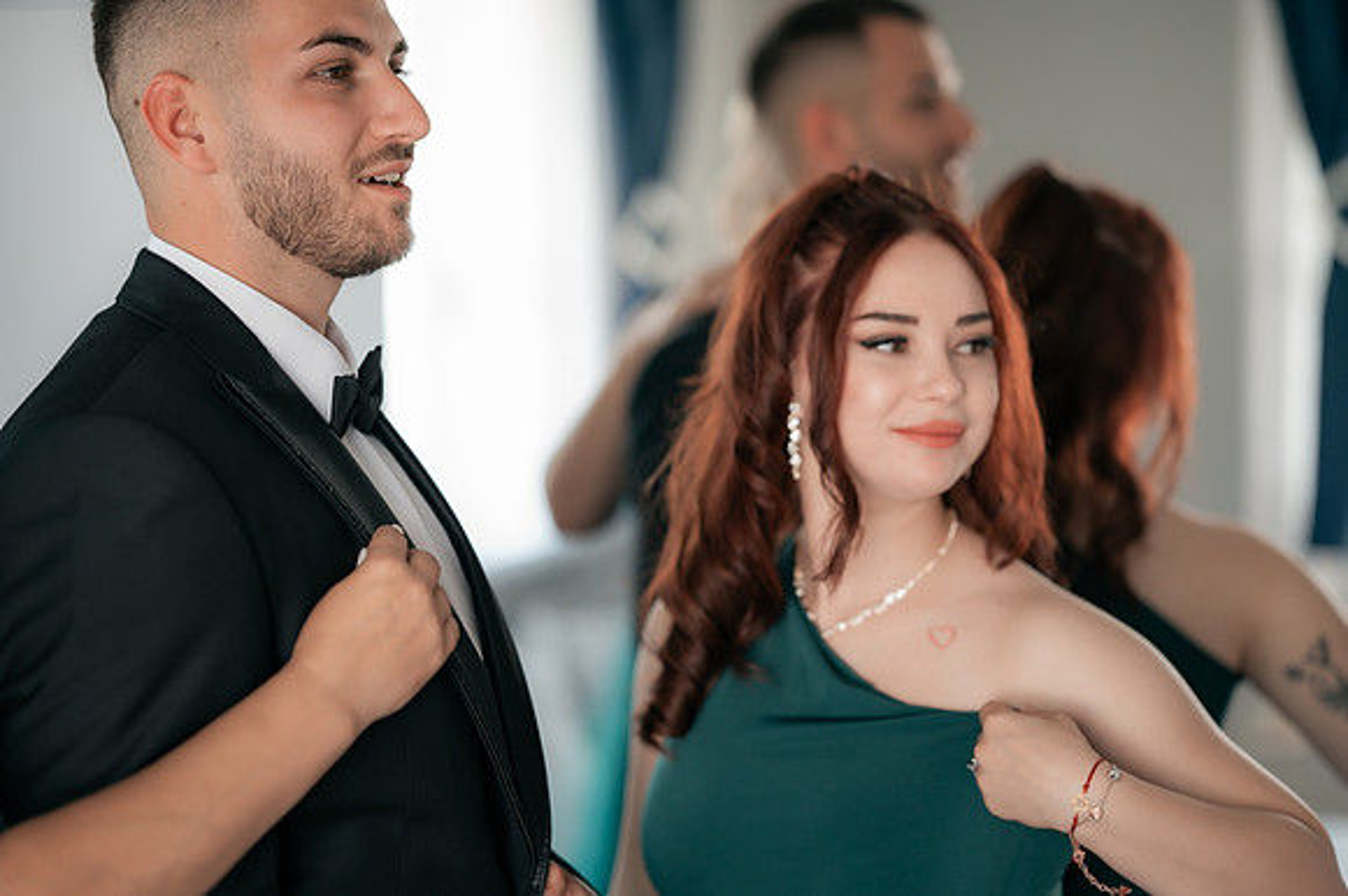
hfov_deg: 23.9
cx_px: 674
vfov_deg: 16.1
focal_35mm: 85
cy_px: 448
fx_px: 3181
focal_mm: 85
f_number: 2
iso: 800
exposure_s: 1/250
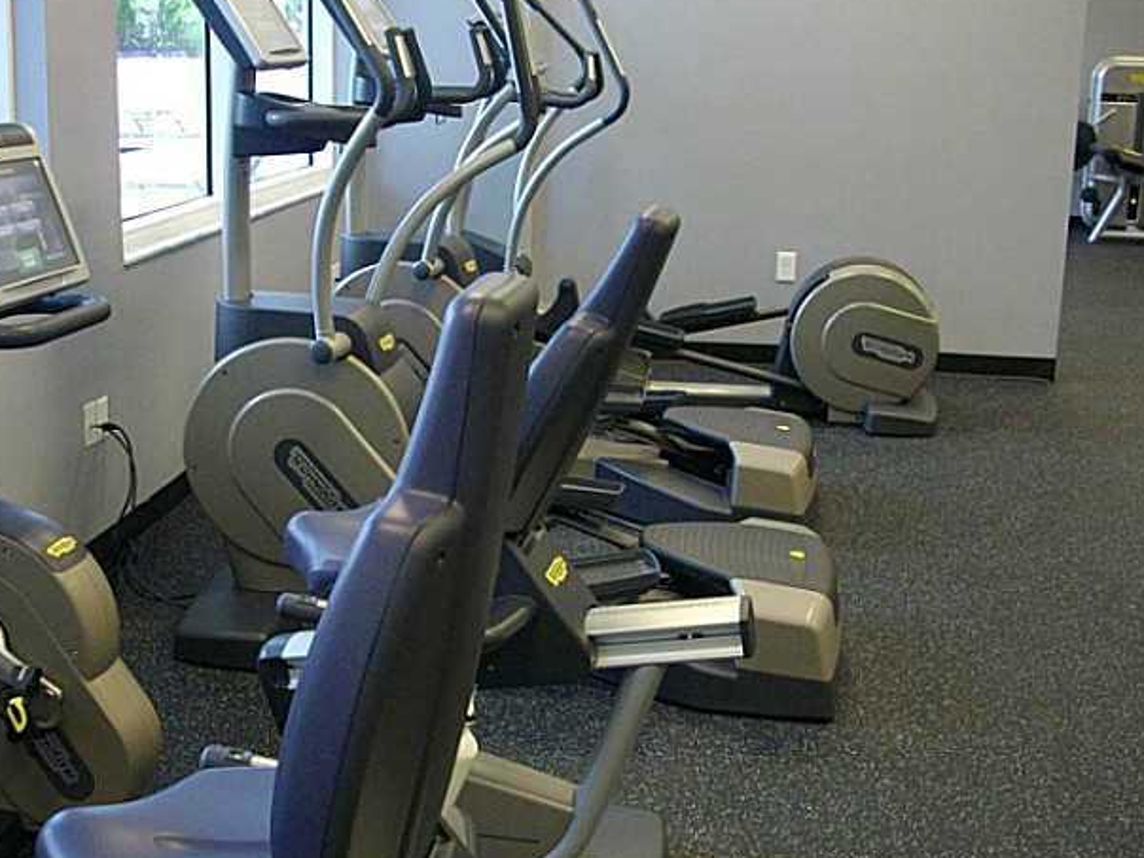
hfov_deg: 38.7
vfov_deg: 29.6
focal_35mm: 49
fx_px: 1619
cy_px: 509
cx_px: 426
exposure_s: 1/50
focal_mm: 6.2
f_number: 2.8
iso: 344
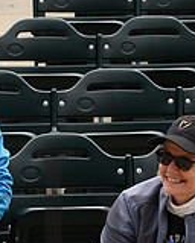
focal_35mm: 238
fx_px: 1717
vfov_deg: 8.1
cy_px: 251
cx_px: 139
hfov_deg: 6.5
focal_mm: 70
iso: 400
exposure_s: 1/640
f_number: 7.1
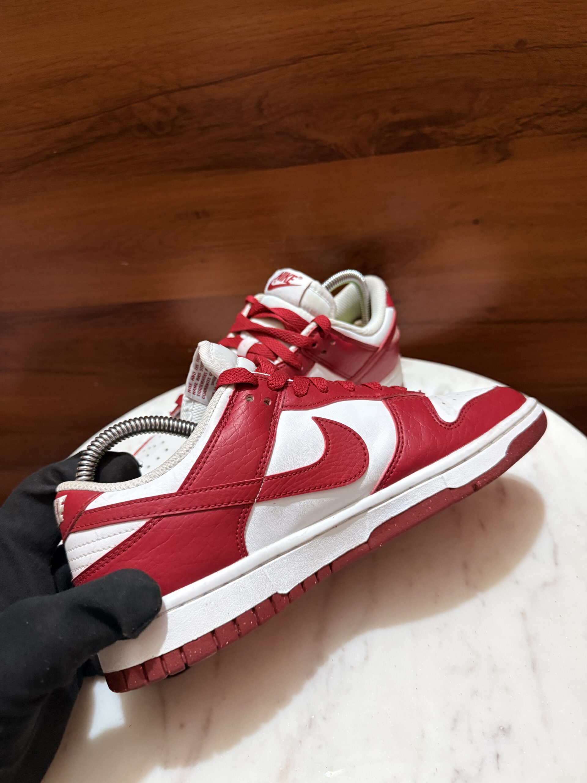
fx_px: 543
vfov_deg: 71.6
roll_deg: +7.3
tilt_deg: -31.8
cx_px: 294
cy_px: 392
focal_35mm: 24
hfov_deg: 56.8
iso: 500
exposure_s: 1/50
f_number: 1.78
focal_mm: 6.76
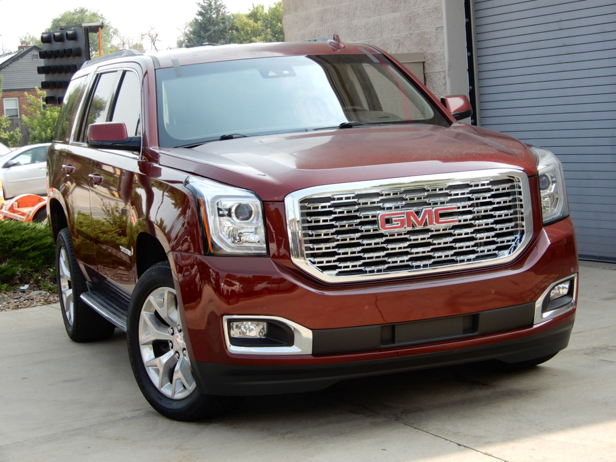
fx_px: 1370
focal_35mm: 77
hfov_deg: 25.3
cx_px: 308
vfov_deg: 19.1
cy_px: 231
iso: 80
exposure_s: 1/160
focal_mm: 13.7
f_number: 4.5
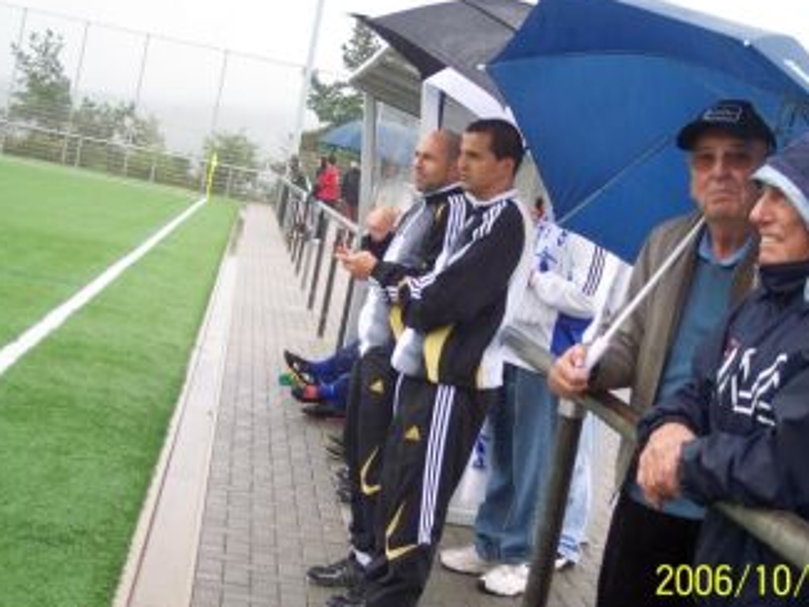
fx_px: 1496
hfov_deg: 30.3
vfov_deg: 22.9
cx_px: 406
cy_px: 301
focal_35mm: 64
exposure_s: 1/90
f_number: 3.4
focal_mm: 10.7
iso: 100
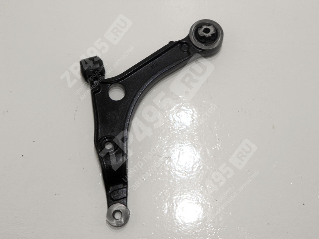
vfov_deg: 33.6
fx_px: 396
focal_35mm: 43
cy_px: 120
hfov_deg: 43.9
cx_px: 160
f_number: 4.2
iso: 125
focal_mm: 7.9
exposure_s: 1/30
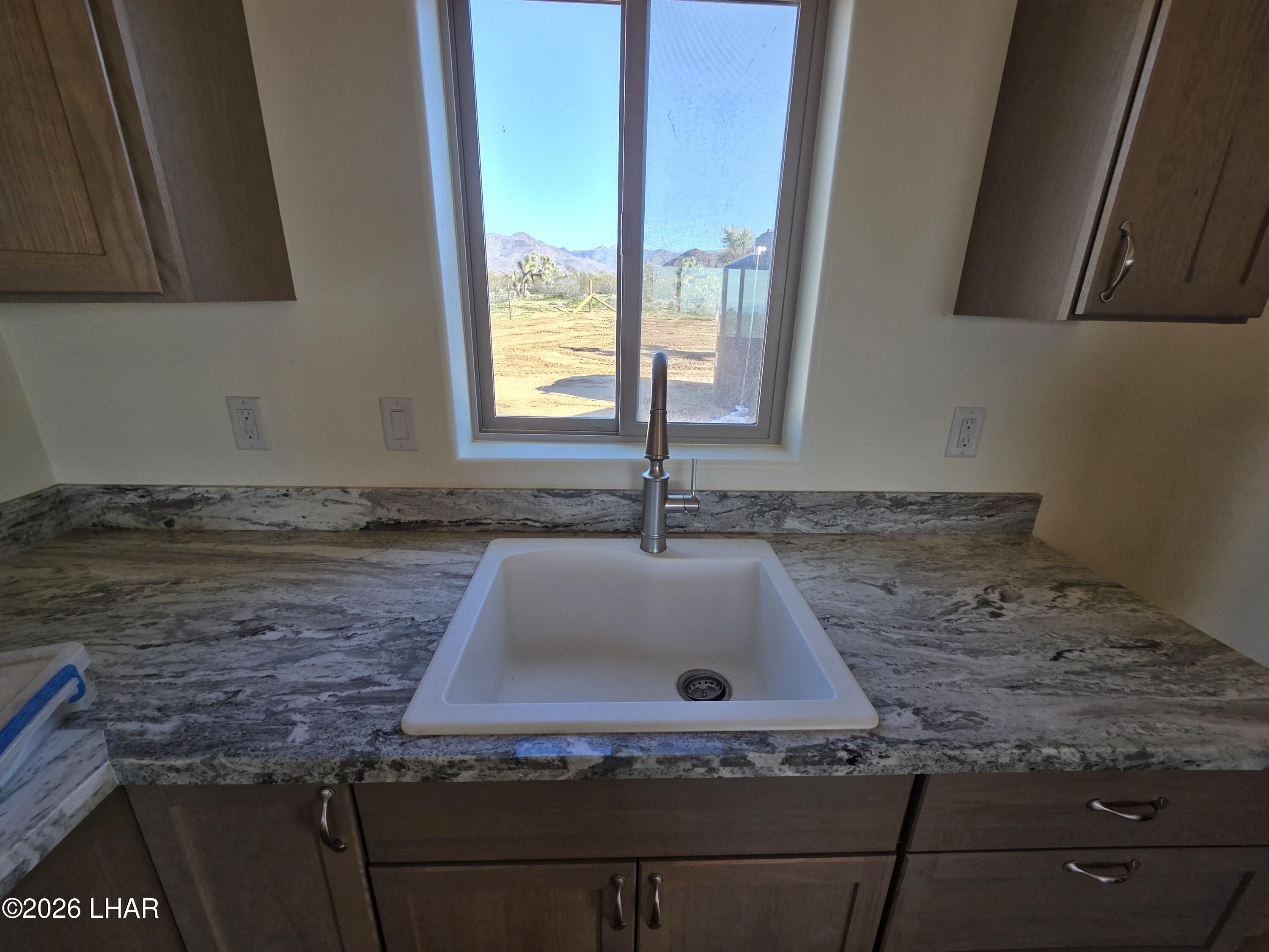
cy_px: 476
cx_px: 634
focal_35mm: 13
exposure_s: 1/120
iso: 50
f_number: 2.2
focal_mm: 2.2
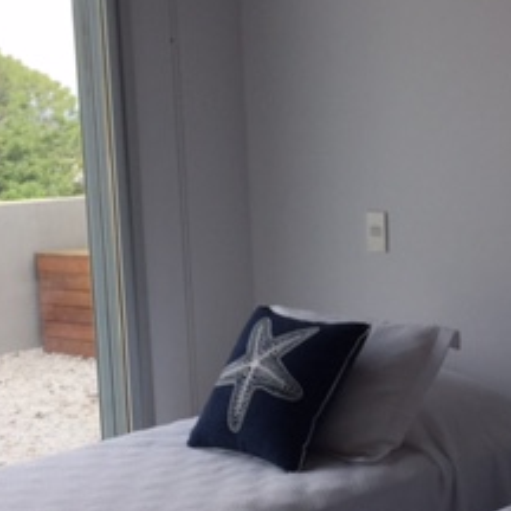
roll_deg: +1.7
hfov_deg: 22.5
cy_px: 319
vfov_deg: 22.7
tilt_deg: -9.3
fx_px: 1269
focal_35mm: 76
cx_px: 386
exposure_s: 1/628
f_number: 2.2
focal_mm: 4.15
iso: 32
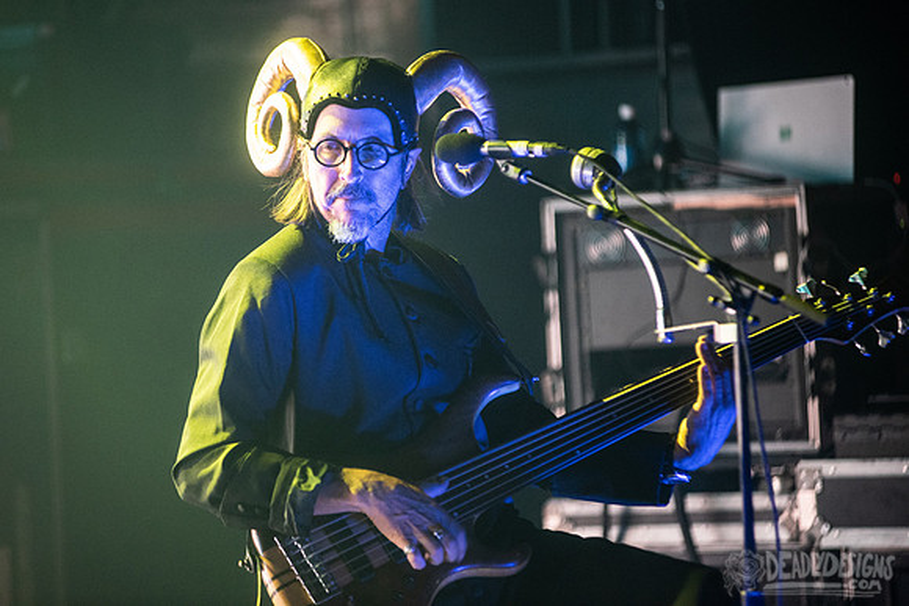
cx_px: 405
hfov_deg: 9.3
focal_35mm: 222
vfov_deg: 6.2
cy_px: 270
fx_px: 5606
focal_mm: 200
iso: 4000
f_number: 3.2
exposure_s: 1/100
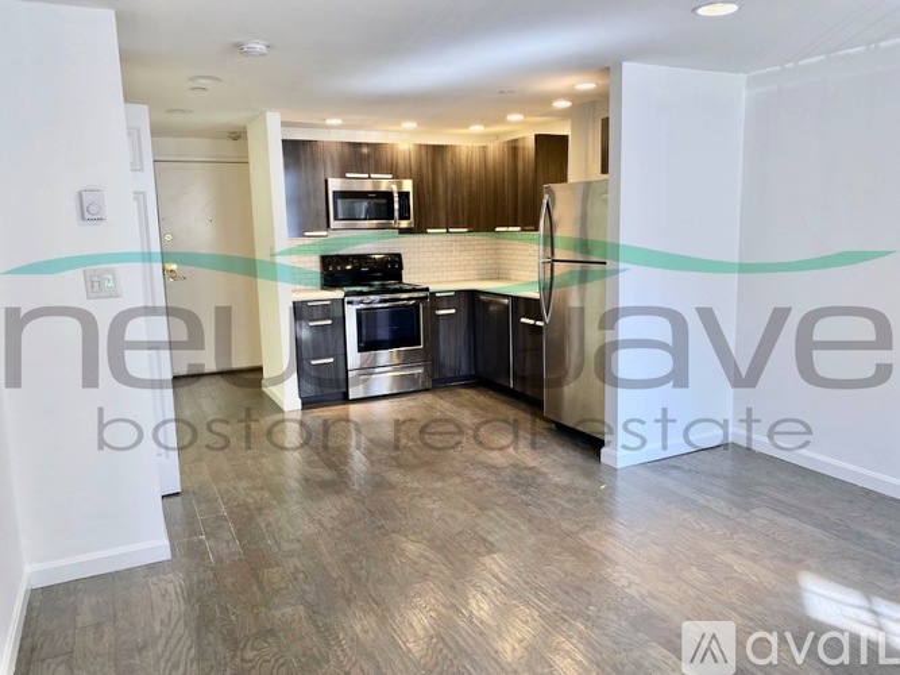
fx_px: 676
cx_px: 450
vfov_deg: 53.0
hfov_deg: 67.3
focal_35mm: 26
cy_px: 338
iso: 100
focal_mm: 4.25
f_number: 1.8
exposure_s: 1/120
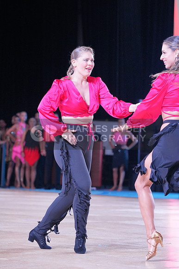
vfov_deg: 12.5
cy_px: 134
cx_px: 90
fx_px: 1222
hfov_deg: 8.4
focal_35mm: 164
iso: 5000
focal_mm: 164
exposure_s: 1/400
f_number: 5.6
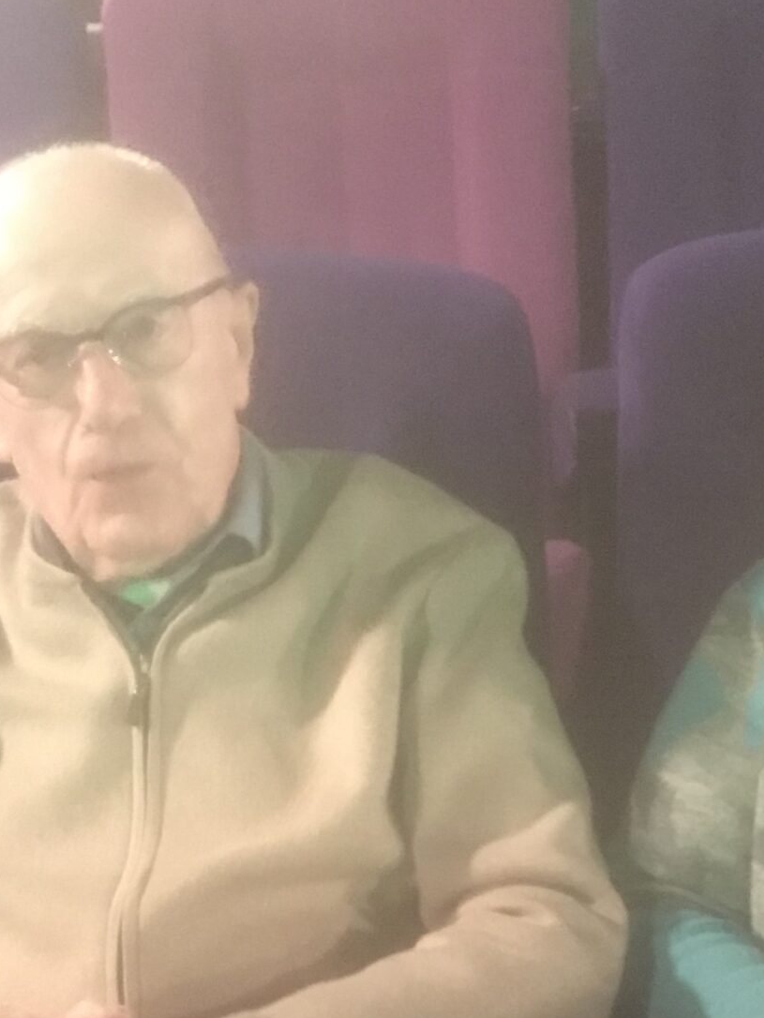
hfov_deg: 22.2
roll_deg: +2.5
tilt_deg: -20.3
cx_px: 518
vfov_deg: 28.8
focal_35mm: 66
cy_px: 790
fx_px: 1941
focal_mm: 3.99
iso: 250
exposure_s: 1/4
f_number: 1.8
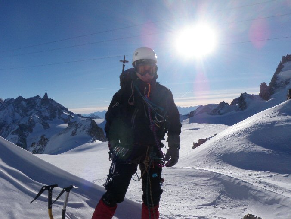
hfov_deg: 63.4
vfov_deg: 49.7
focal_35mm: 28
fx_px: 235
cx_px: 146
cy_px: 110
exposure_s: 1/640
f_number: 5
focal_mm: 5
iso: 50
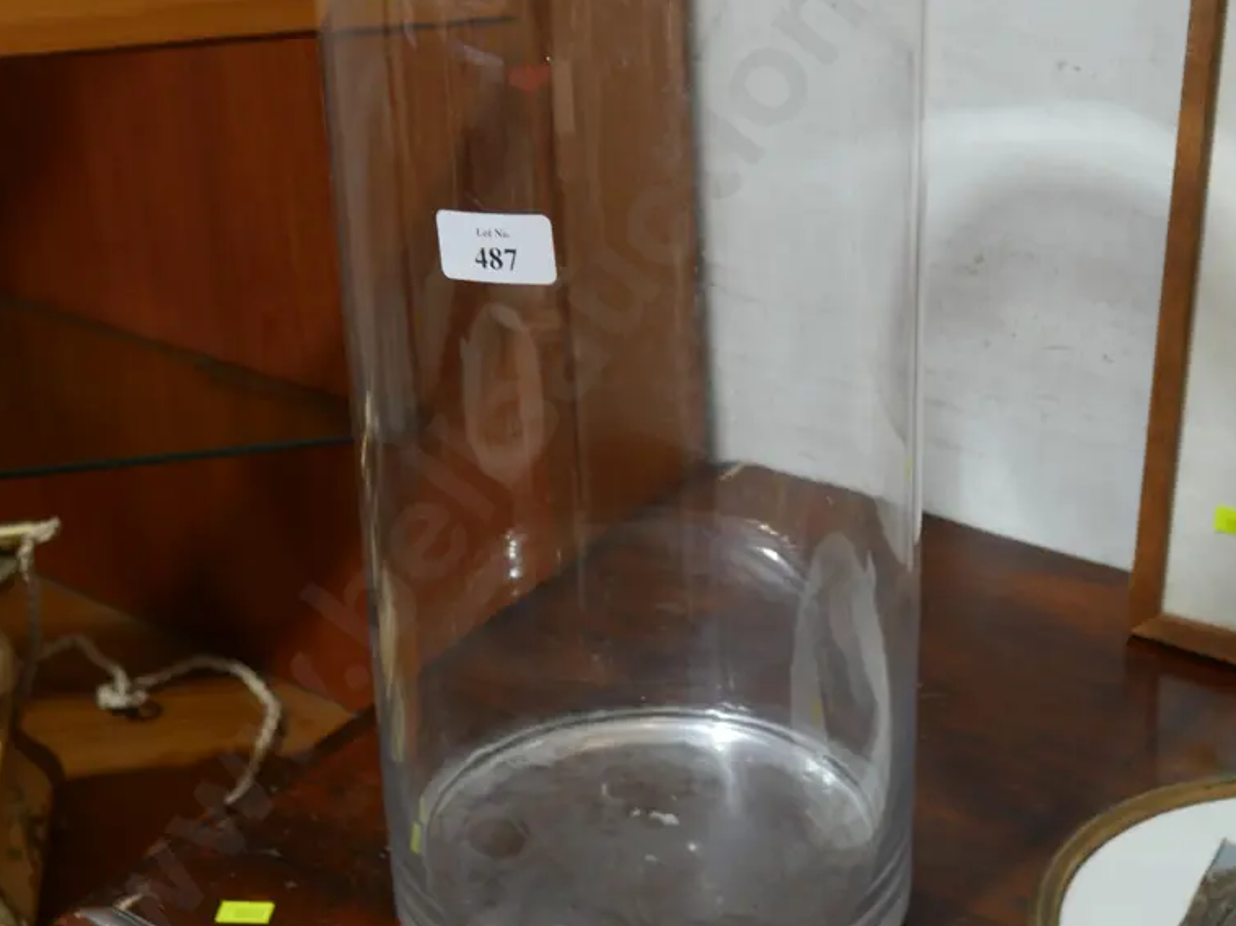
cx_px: 621
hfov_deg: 35.5
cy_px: 280
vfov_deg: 26.8
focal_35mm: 54
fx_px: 1928
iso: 250
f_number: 4.4
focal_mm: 20
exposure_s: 1/60
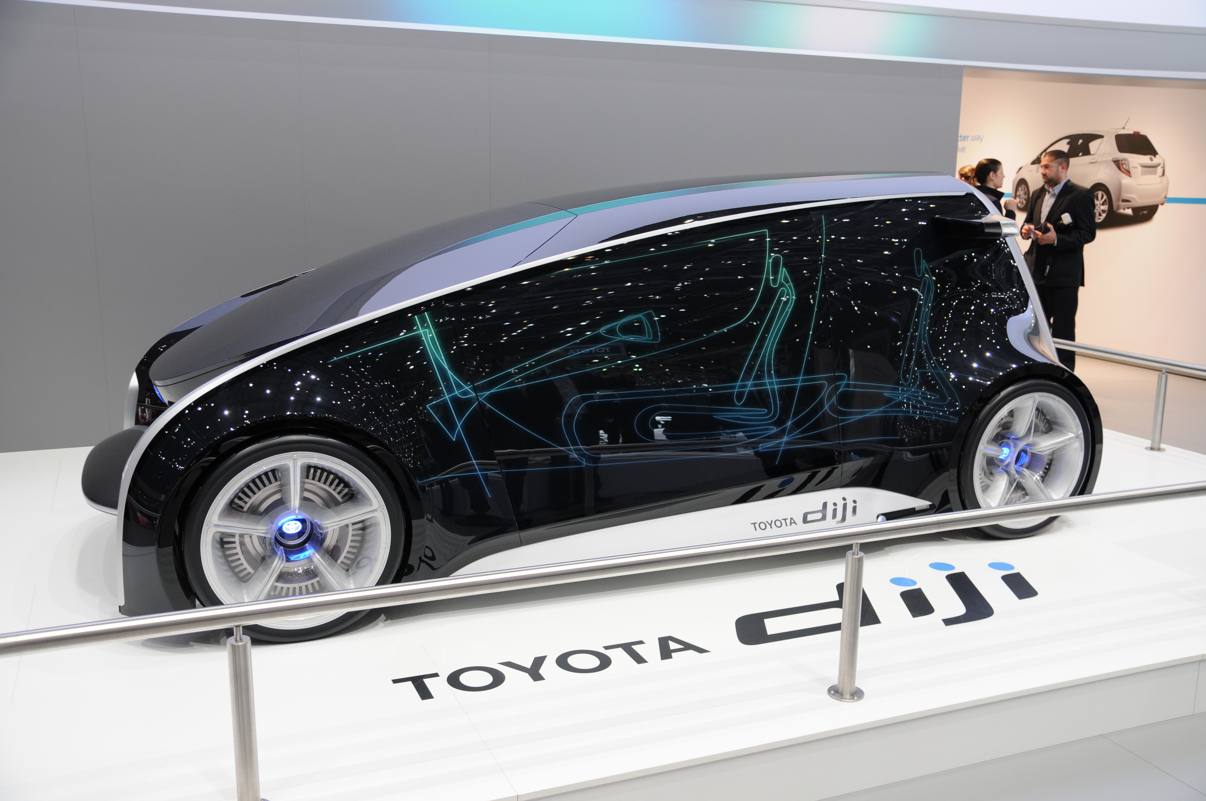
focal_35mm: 33
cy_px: 400
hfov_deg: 57.3
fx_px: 1104
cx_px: 603
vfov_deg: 39.9
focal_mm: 22
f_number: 4.8
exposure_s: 1/90
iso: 400
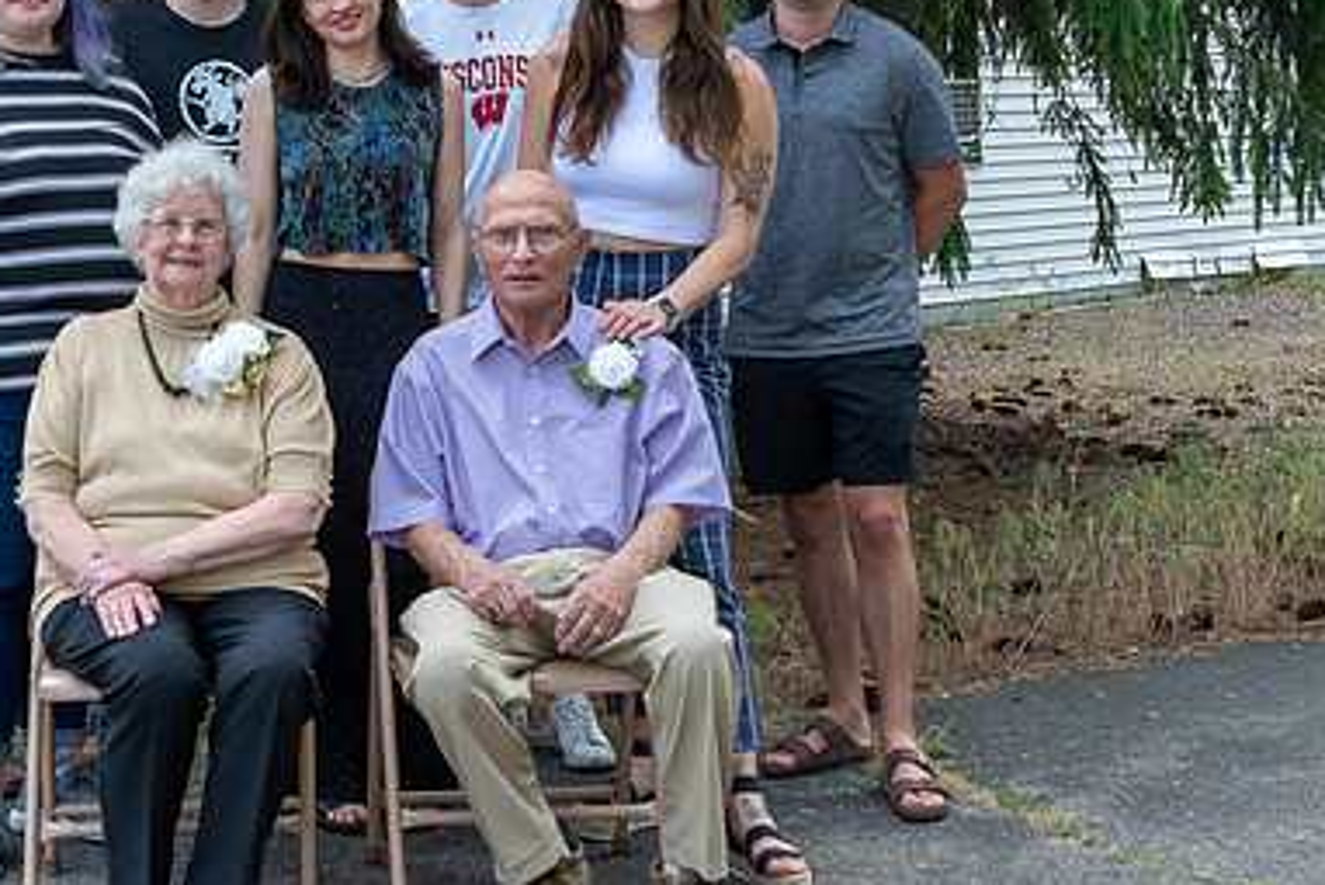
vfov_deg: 19.9
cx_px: 407
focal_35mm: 68
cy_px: 273
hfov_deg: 29.4
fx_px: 2504
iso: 125
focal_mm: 24
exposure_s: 1/200
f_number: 4
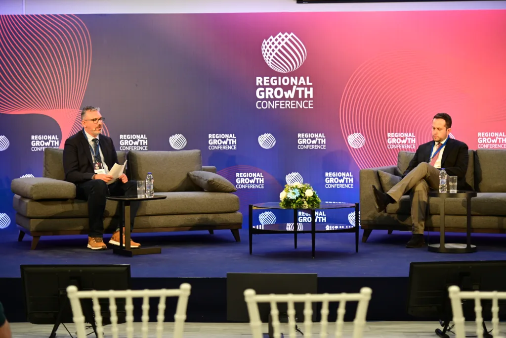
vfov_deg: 17.5
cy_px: 169
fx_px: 1096
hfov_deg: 26.0
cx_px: 253
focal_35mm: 78
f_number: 4
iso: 2000
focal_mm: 78
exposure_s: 1/250
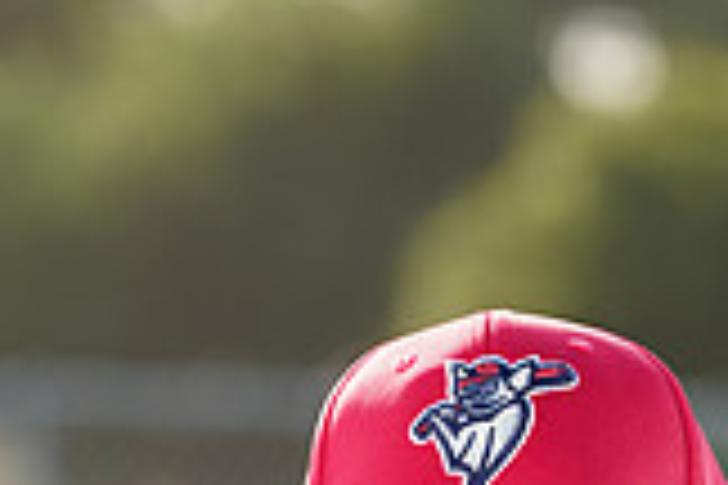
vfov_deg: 2.5
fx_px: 10858
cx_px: 492
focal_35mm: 537
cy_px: 1208
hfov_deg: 3.8
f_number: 5
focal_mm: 150
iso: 100
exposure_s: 1/250
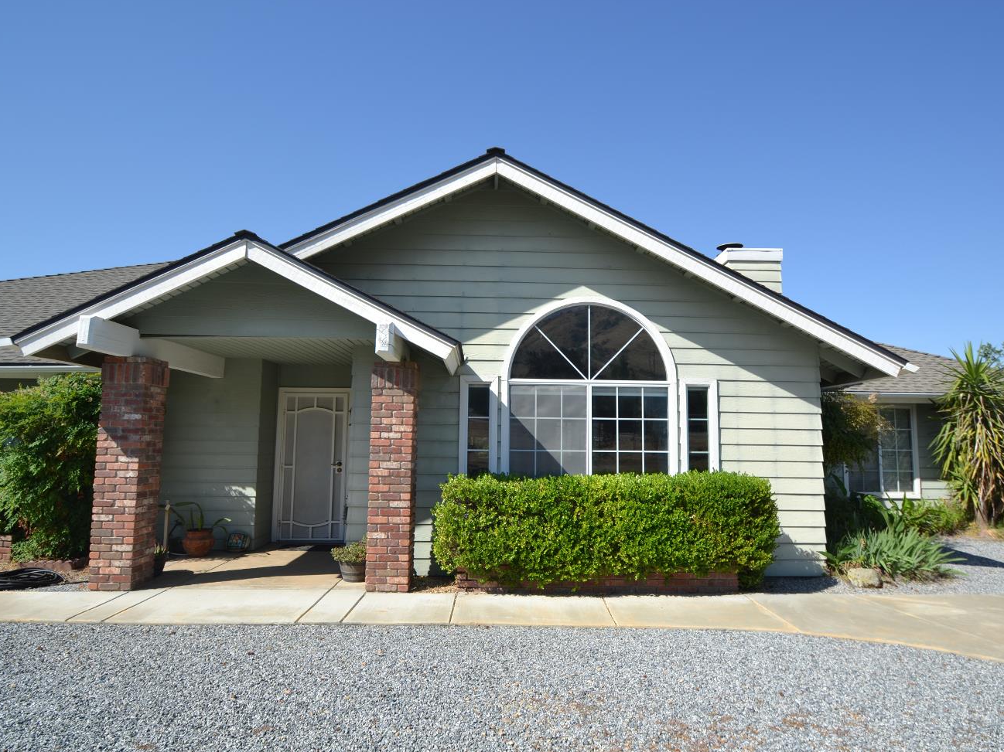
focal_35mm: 20
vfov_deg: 65.9
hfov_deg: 81.7
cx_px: 521
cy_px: 369
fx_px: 580
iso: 100
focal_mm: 12
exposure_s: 1/250
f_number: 8
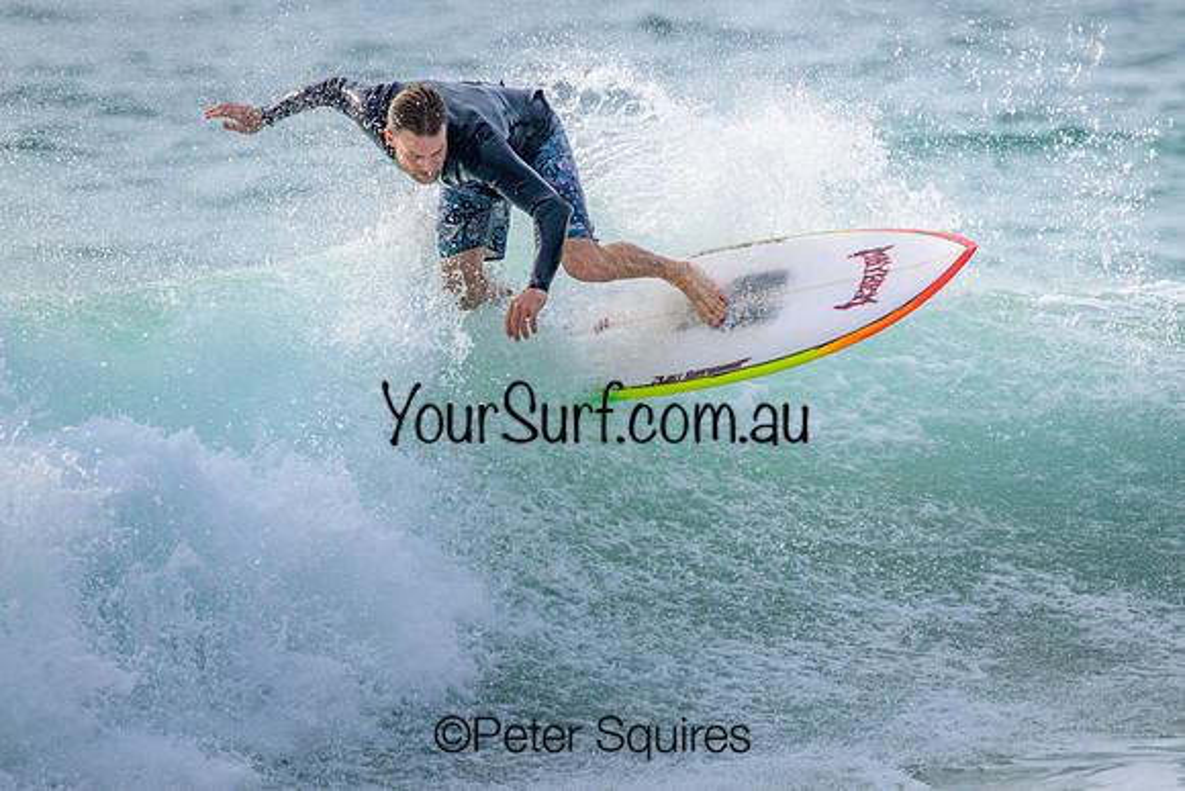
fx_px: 31465
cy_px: 418
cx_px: 702
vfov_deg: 1.4
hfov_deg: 2.2
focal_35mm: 956
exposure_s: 1/2000
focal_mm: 800
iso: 1250
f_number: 11
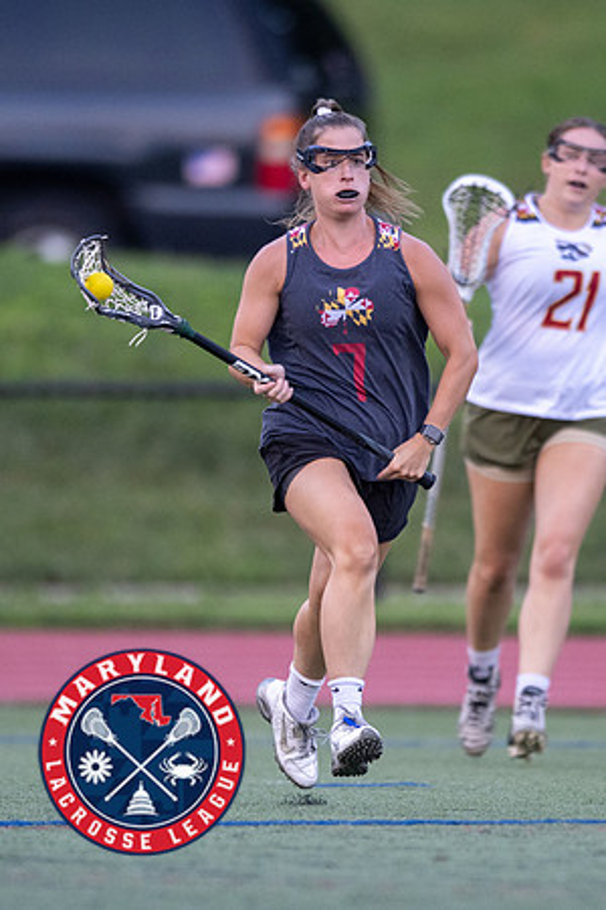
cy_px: 473
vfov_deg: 2.4
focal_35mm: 846
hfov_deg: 1.6
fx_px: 21367
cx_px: 375
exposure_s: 1/1250
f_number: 2.8
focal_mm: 400
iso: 2500
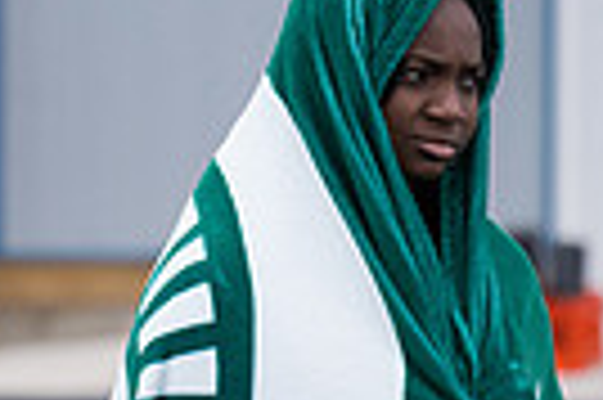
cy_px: 339
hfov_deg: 2.4
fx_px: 14521
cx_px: -688
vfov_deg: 1.6
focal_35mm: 868
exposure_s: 1/2000
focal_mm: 200
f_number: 5
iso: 2000
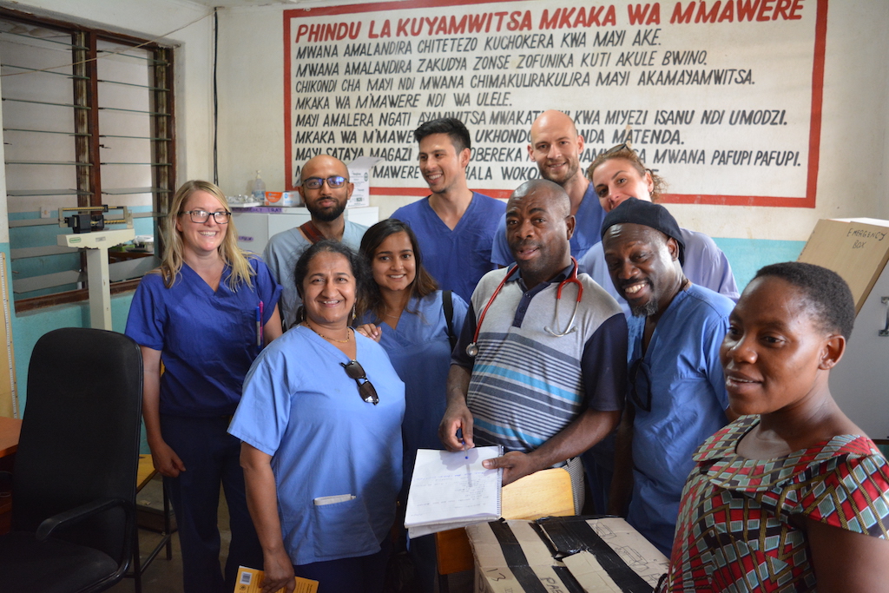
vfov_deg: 40.0
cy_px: 296
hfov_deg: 57.2
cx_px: 444
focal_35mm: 33
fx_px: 815
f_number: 3.8
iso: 1600
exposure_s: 1/30
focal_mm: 22
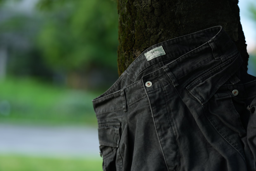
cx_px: 128
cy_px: 86
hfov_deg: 23.9
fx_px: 605
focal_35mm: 85
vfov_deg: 16.1
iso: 100
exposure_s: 1/125
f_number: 1.8
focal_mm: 85
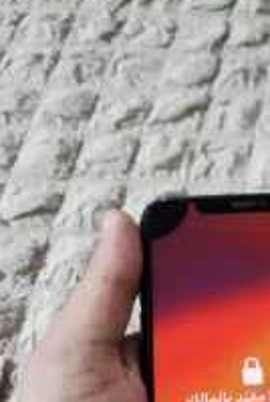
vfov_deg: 34.9
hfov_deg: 24.7
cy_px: 356
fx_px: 605
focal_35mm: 54
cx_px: 220
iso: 640
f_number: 1.8
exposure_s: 1/25
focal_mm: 5.4
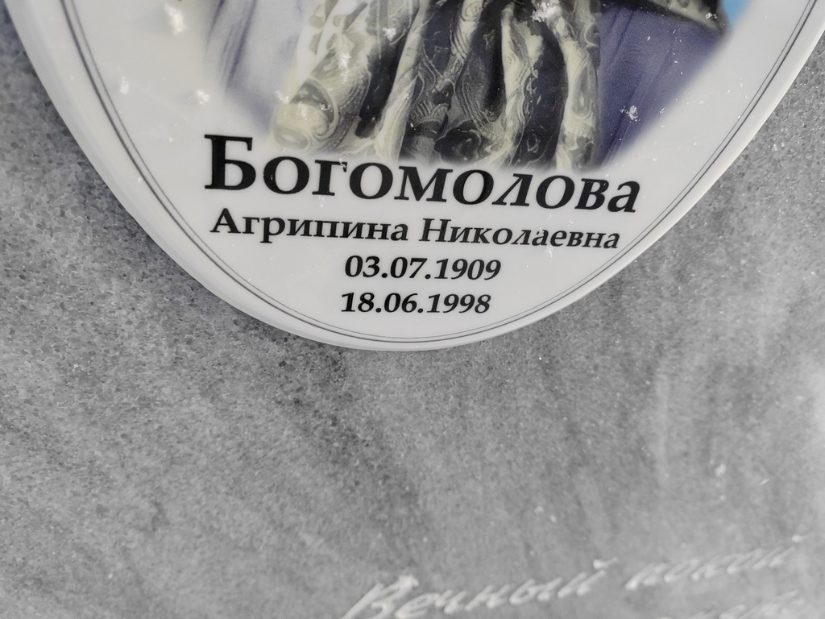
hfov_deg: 65.3
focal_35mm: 27
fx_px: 643
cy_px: 310
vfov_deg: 51.4
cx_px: 412
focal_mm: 5.52
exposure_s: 1/500
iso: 120
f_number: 1.9
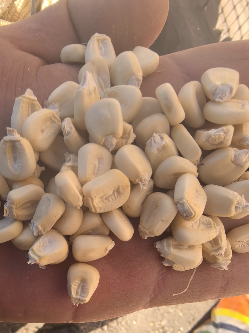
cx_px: 124
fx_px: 259
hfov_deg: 51.3
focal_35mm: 27
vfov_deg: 65.3
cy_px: 166
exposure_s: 1/400
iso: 50
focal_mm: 1.95
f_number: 2.2
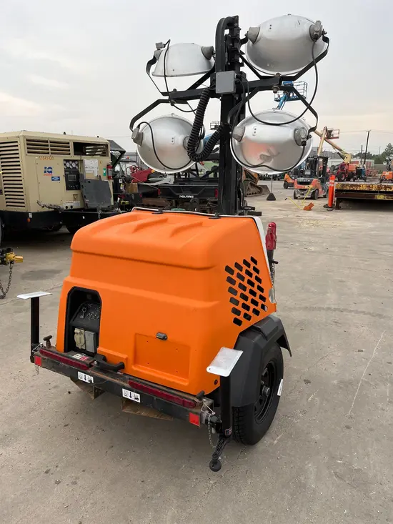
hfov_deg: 53.1
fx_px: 393
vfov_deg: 67.3
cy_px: 262
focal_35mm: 26
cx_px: 196
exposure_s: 1/676
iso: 50
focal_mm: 5.1
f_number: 1.6
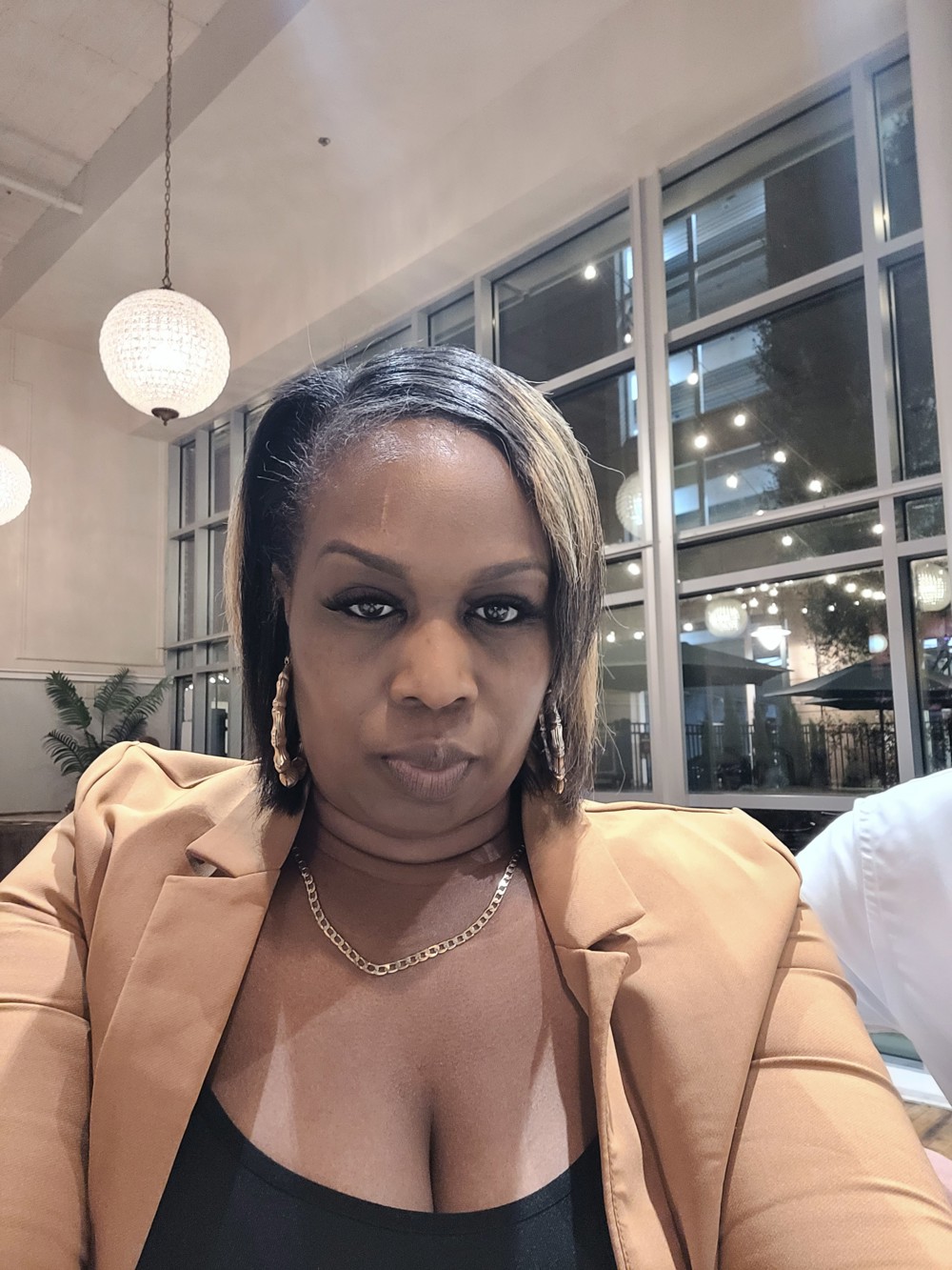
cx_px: 476
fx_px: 917
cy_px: 635
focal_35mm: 25
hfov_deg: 54.9
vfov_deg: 69.4
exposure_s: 1/20
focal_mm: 3.72
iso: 1000
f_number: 2.2
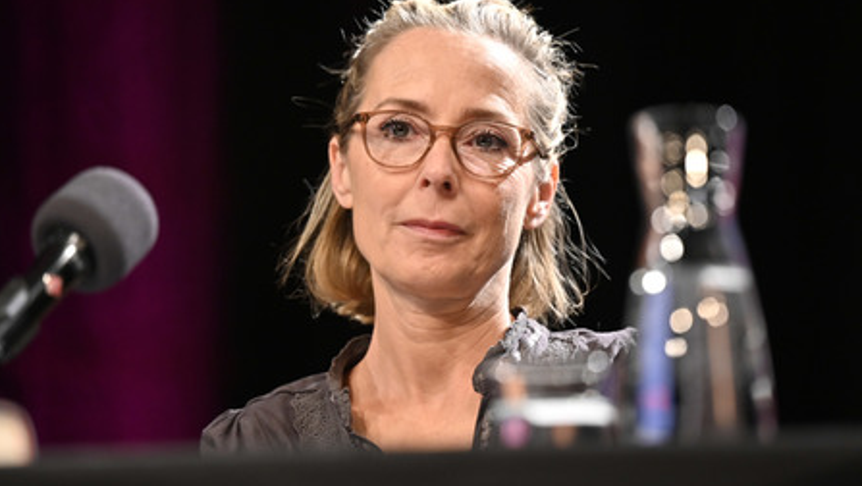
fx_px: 4825
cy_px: 231
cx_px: 431
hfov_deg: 10.2
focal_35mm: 211
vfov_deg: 5.8
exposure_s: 1/320
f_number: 2.8
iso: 1600
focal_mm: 200
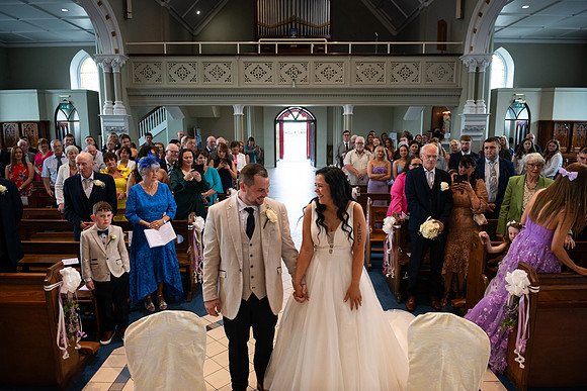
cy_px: 196
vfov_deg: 53.2
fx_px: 391
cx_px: 294
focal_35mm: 24
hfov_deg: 73.7
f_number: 3.5
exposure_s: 1/160
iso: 800
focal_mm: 24
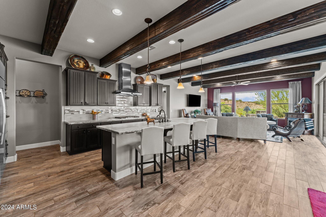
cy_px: 108
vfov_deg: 81.2
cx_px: 163
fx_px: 127
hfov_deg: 104.3
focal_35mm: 14
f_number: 8
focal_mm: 14
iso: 400
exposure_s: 1/2.5
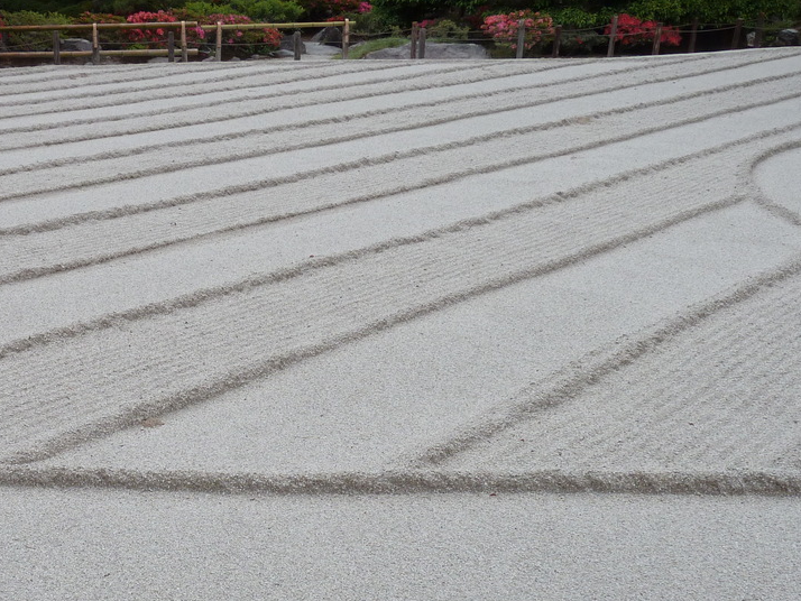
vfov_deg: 33.7
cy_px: 445
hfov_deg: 43.4
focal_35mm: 42
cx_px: 203
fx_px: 972
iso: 100
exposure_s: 1/500
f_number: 4
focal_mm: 4.1
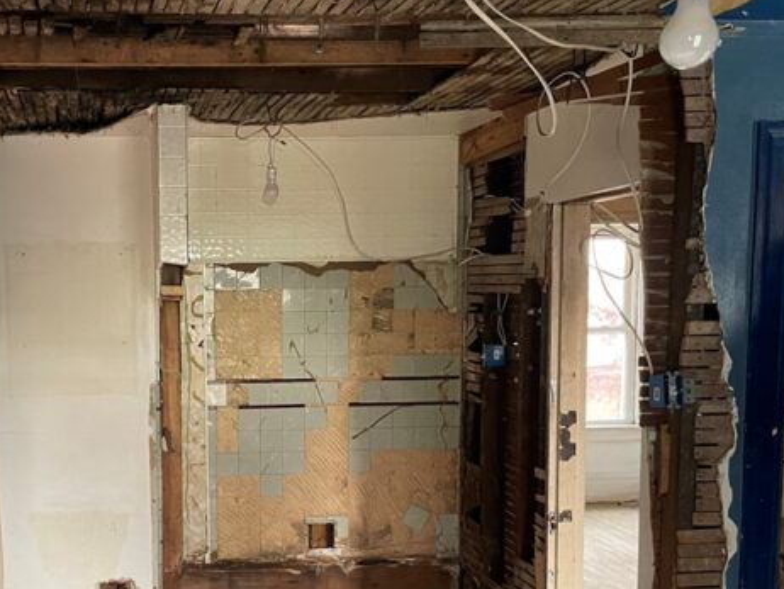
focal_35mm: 45
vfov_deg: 31.9
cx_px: 176
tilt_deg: -6.0
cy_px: 409
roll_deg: +0.8
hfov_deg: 40.6
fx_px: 1020
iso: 400
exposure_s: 1/60
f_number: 1.6
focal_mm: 4.2
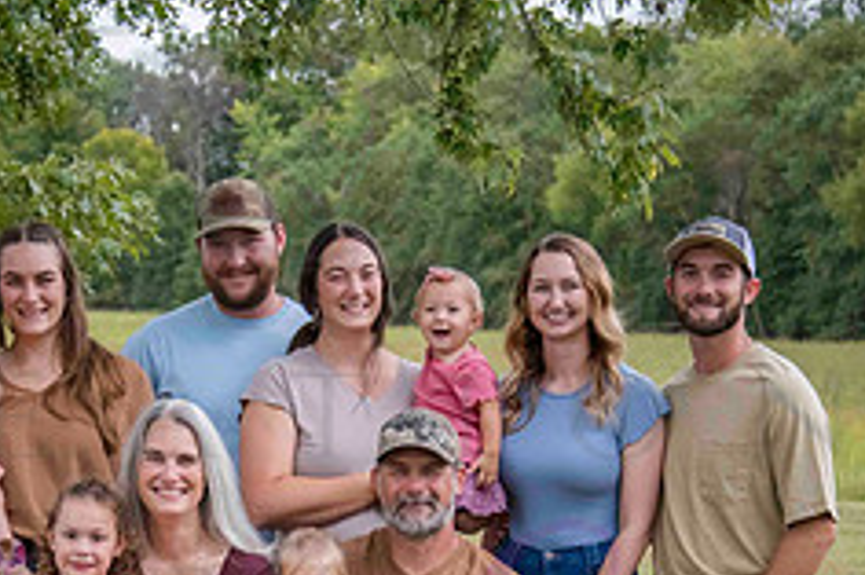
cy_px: 595
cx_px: 319
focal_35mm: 123
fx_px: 2953
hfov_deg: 16.6
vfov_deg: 11.0
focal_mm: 50
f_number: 4.2
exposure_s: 1/640
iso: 400
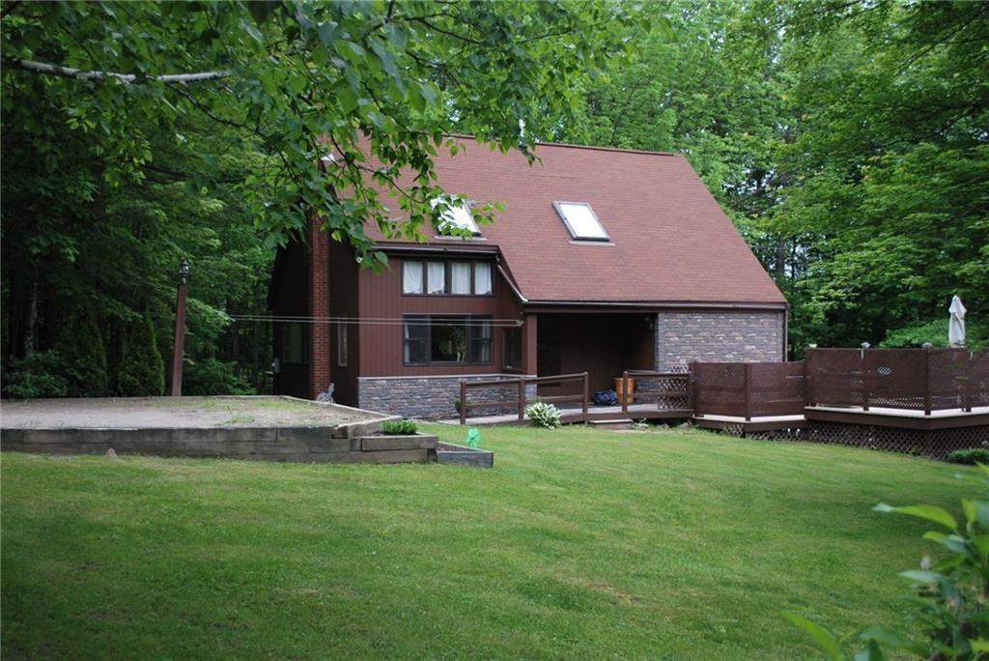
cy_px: 330
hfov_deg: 53.1
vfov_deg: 36.9
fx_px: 990
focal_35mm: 36
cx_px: 494
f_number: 4.2
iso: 400
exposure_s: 1/100
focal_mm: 24
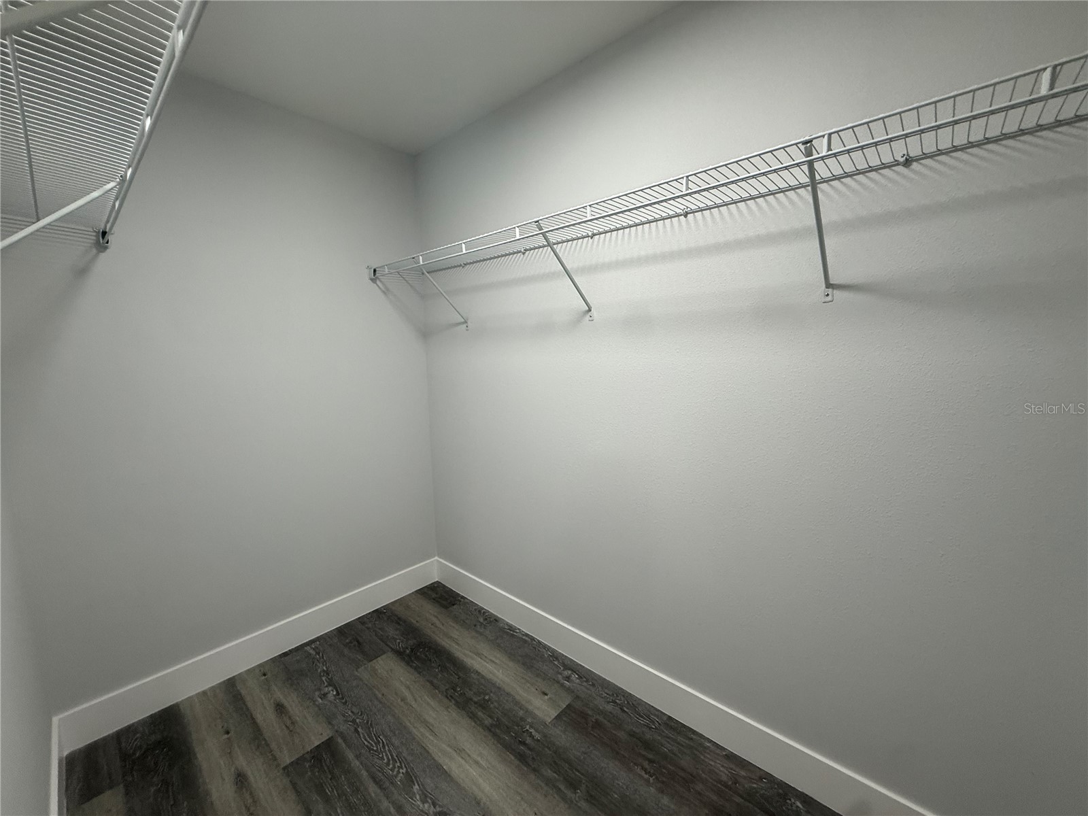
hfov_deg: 102.1
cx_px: 544
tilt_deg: -8.2
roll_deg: +1.0
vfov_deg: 85.7
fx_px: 440
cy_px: 408
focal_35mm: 14
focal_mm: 2.22
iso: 125
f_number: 2.2
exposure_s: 1/120
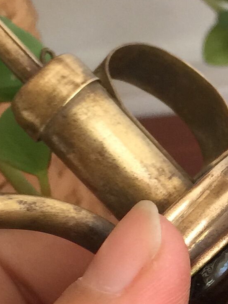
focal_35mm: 128
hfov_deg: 11.1
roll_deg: +20.2
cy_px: 245
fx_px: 1124
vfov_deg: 15.3
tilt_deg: -33.9
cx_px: 356
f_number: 2.2
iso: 64
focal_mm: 4.15
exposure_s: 1/33
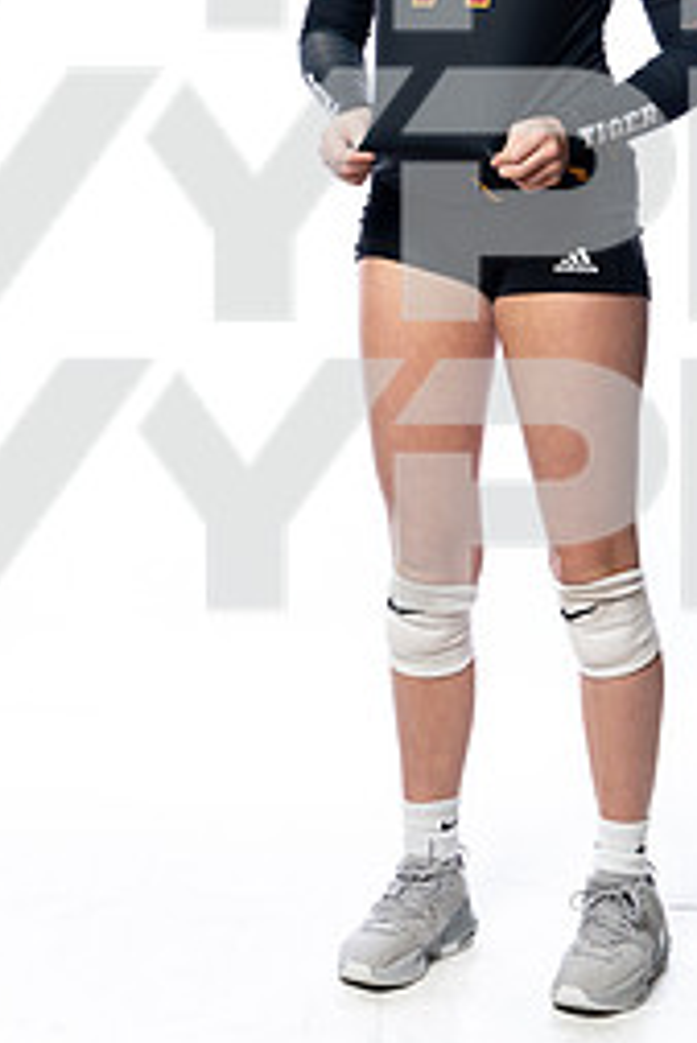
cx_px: 355
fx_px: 2581
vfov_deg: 22.5
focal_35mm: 89
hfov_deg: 15.4
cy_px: 198
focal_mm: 50
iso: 640
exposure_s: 1/250
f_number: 5.6
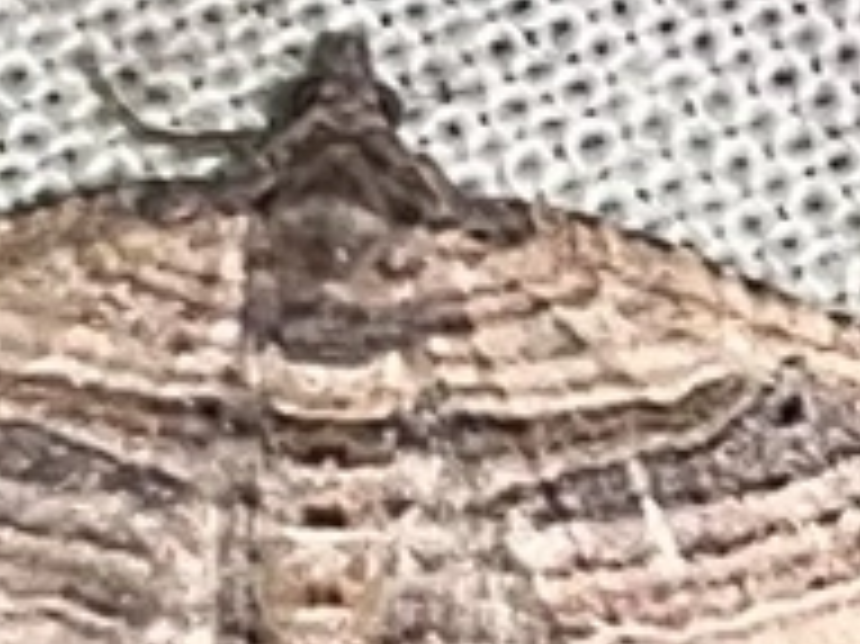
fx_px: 2160
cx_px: 360
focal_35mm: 87
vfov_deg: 16.7
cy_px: 590
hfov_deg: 22.5
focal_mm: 5.1
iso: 32
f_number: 1.6
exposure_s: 1/951
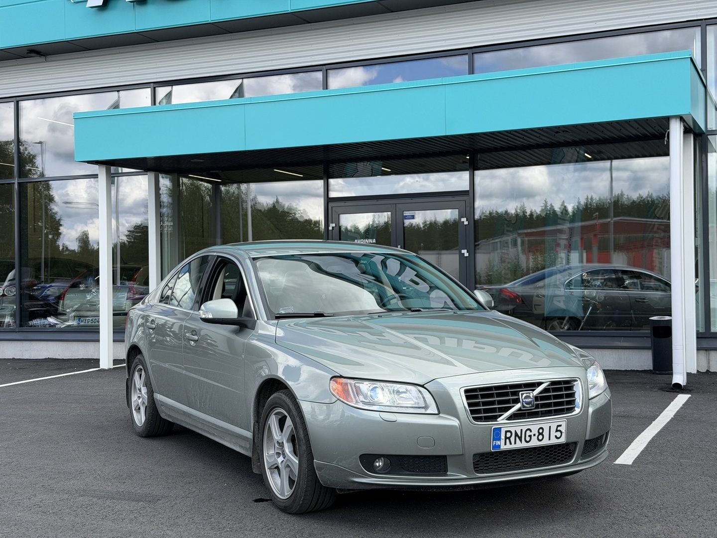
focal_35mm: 48
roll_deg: +0.1
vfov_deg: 30.3
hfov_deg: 39.7
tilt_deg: +0.6
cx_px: 358
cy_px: 269
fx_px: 994
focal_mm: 6.76
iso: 64
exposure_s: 1/1456
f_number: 1.78
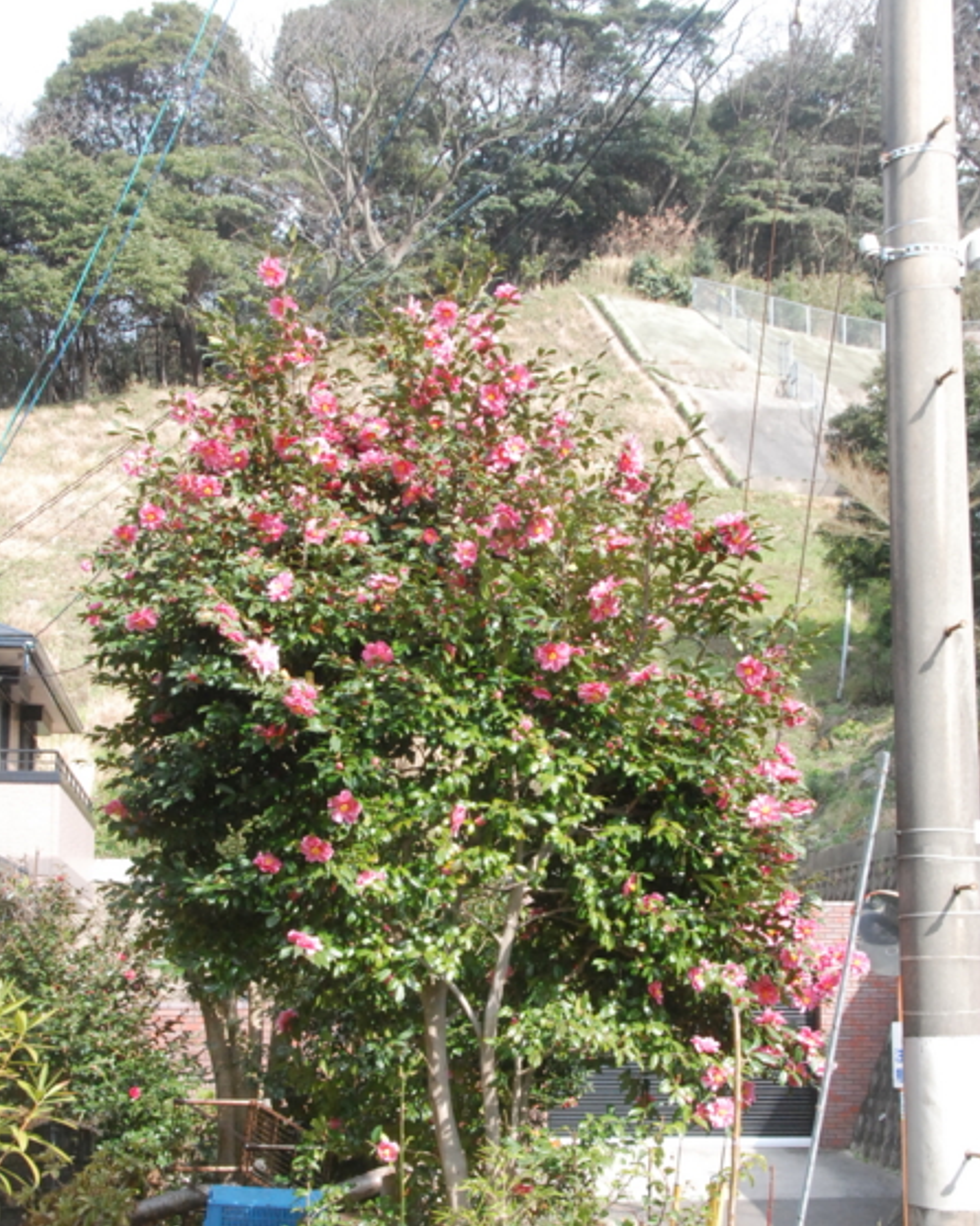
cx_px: 482
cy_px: 714
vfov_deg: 32.1
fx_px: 2128
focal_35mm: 59
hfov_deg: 25.9
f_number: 11
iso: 1600
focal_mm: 29
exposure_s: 1/500
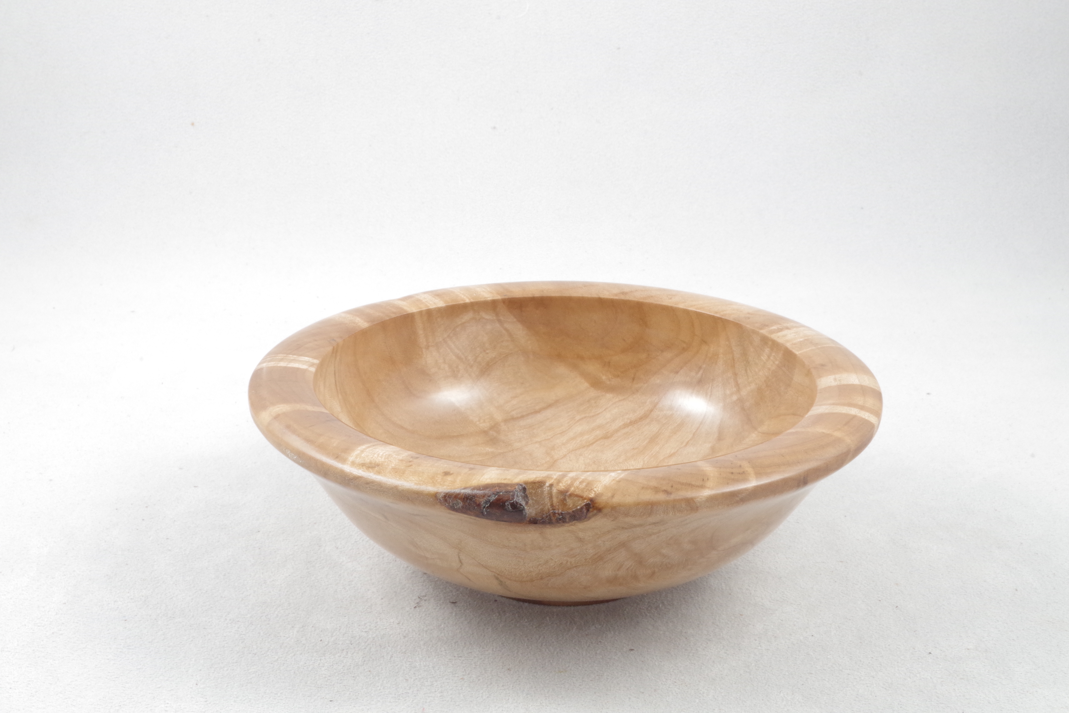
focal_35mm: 58
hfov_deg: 34.2
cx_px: 534
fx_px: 1737
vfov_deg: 23.2
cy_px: 356
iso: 1250
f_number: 29
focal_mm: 39
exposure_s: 1/5
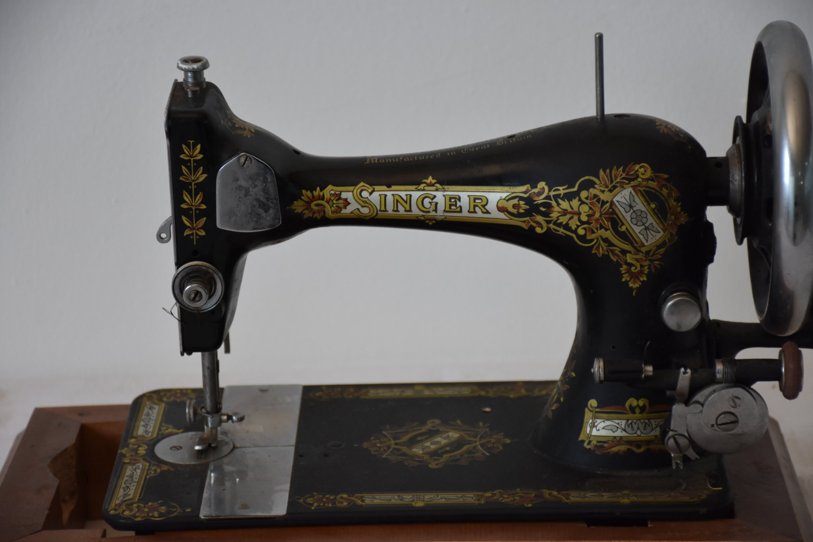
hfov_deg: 16.1
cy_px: 271
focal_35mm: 128
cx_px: 406
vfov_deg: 10.8
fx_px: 2879
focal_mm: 85
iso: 800
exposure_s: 1/80
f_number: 5.3
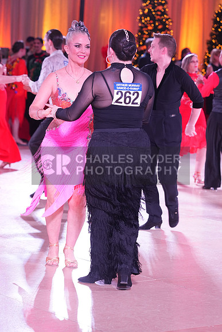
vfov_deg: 16.5
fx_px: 1146
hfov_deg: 11.1
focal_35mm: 124
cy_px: 166
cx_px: 111
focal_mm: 124
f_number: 4.5
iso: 2000
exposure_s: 1/250
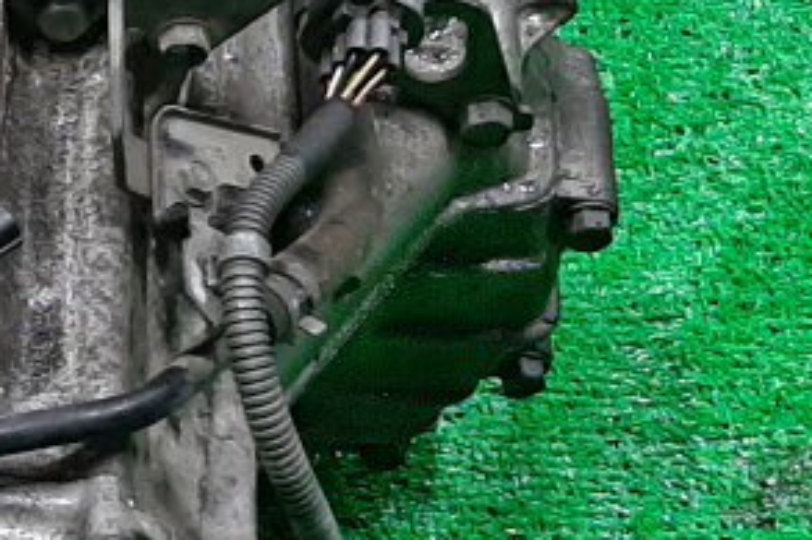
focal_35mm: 133
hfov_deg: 14.4
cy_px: 335
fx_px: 2998
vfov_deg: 10.3
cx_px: -388
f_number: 1.7
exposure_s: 1/50
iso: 122
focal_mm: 3.93
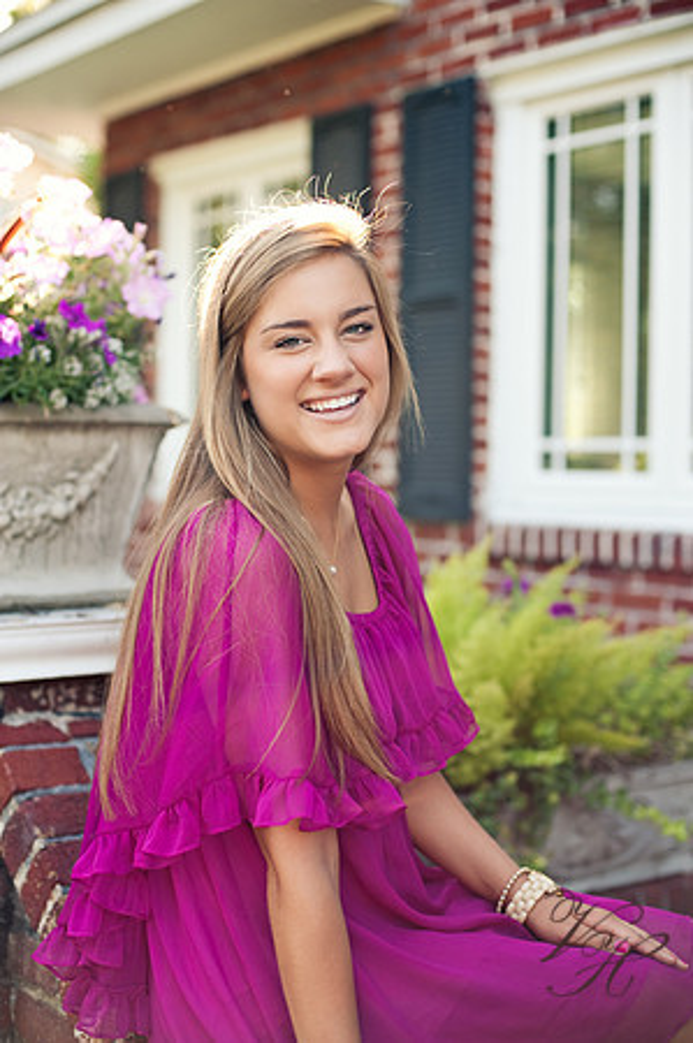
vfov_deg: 39.6
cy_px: 522
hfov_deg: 26.9
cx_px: 346
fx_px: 1447
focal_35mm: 50
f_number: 2.5
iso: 250
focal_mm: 50
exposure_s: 1/320
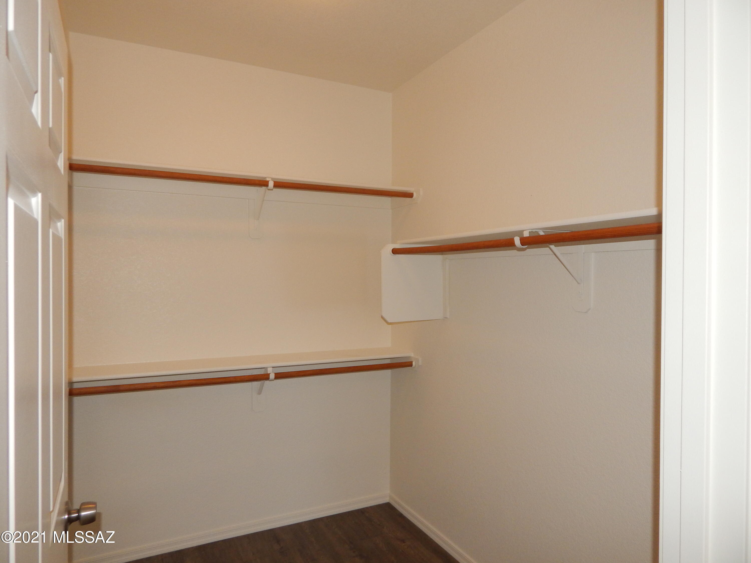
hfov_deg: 73.9
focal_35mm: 23
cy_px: 282
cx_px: 376
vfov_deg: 58.9
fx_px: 499
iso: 200
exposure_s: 1/30
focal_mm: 4
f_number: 6
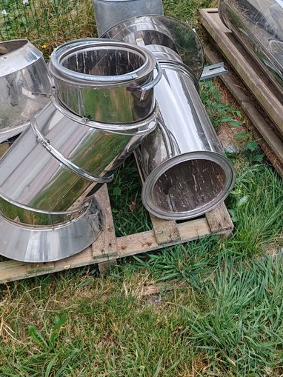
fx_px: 577
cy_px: 121
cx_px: 212
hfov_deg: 27.2
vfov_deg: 35.7
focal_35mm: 53
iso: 50
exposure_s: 1/330
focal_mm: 6.12
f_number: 1.9
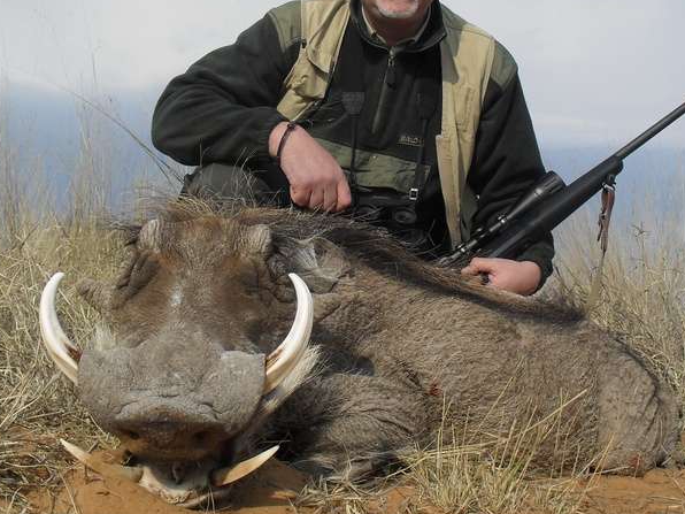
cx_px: 369
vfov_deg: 28.4
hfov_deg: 37.5
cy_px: 189
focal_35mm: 51
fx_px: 1009
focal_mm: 6.3
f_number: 8.3
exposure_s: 1/180
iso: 80
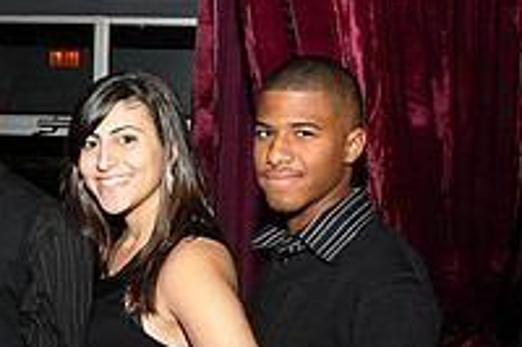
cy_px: 241
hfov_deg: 22.8
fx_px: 1260
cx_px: 42
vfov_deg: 15.6
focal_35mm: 87
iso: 800
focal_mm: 20
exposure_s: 1/60
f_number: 7.1
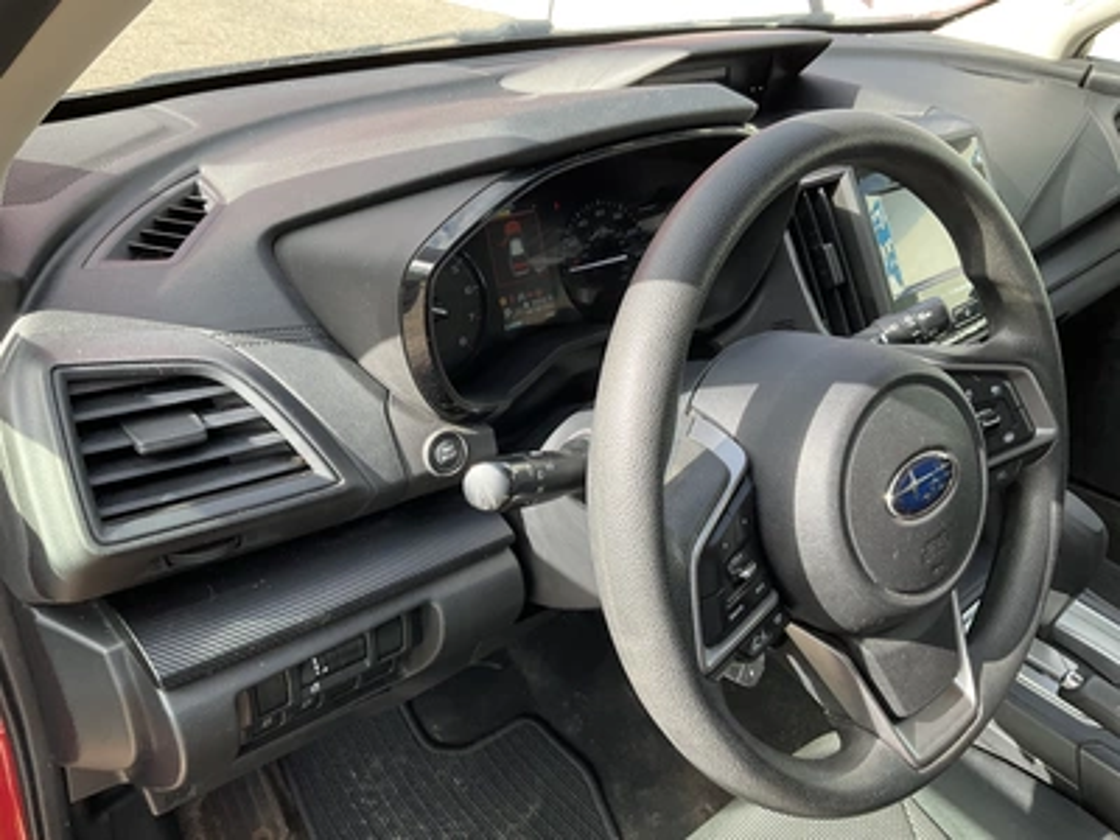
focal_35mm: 29
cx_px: 560
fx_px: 938
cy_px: 420
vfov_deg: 48.2
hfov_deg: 61.7
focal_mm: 3
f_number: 1.8
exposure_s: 1/176
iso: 25
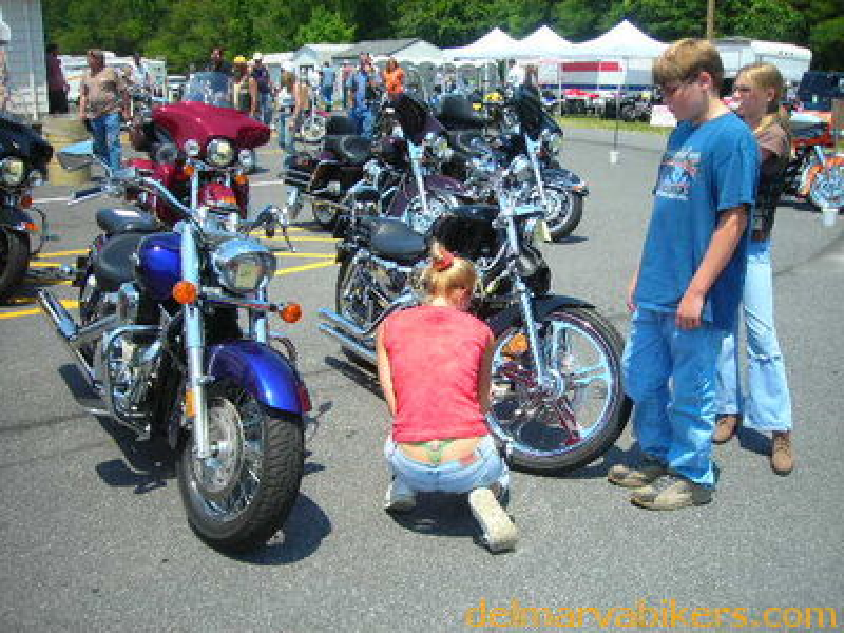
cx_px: 422
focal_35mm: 38
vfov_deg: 37.7
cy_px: 316
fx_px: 927
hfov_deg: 49.0
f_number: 3.2
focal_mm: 6.3
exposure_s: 1/464
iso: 50
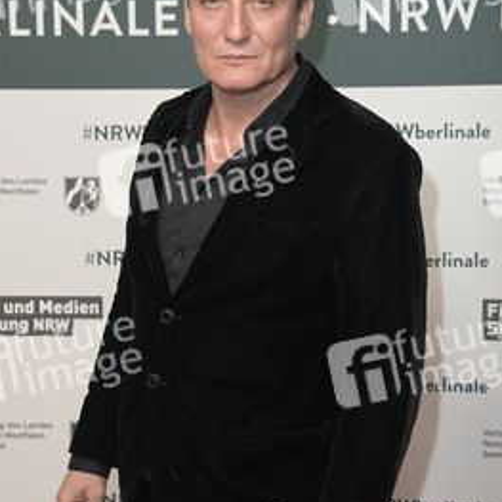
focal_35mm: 75
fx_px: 1231
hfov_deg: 23.1
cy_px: 267
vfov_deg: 23.1
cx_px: 252
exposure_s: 1/250
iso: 800
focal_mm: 58
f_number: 6.3
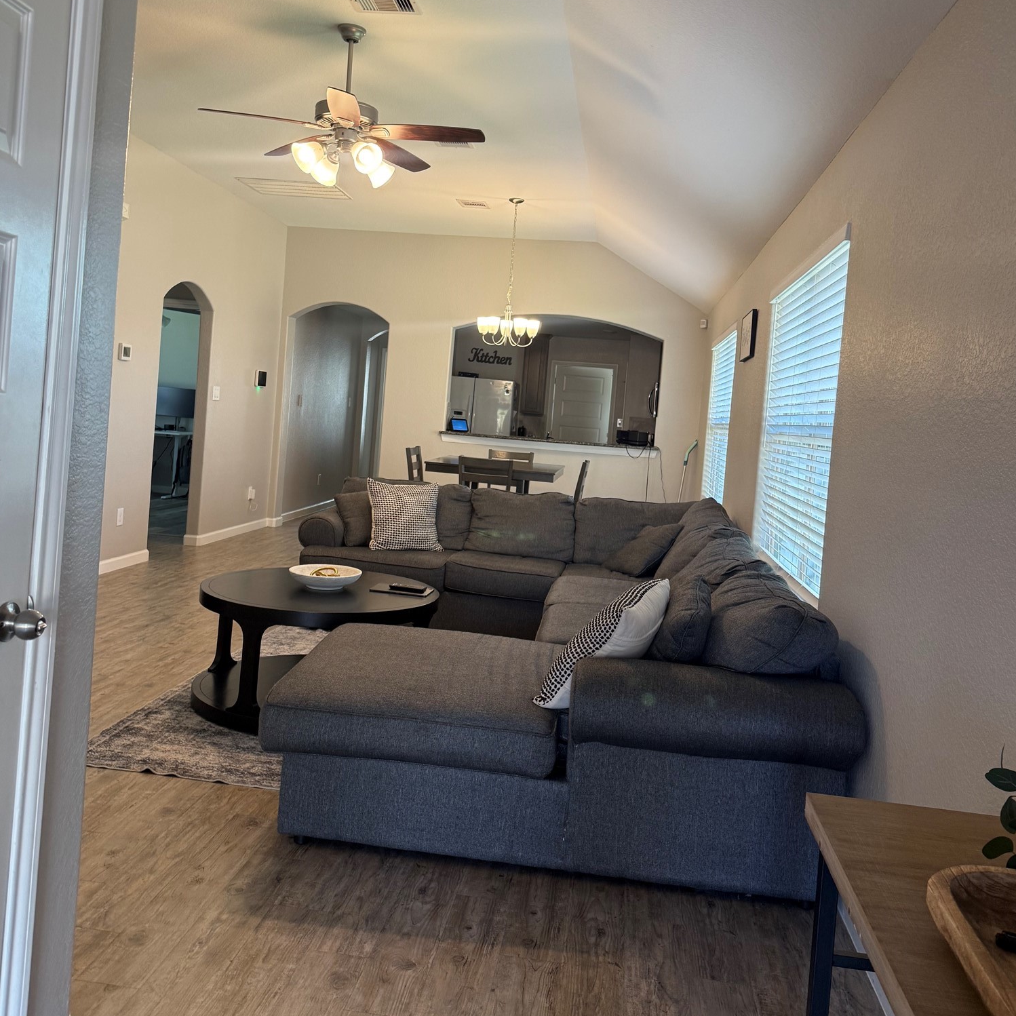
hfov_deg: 55.6
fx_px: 963
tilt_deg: +0.1
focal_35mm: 29
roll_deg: -4.7
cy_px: 424
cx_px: 516
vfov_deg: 55.3
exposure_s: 1/60
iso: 100
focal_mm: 6.76
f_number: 1.78
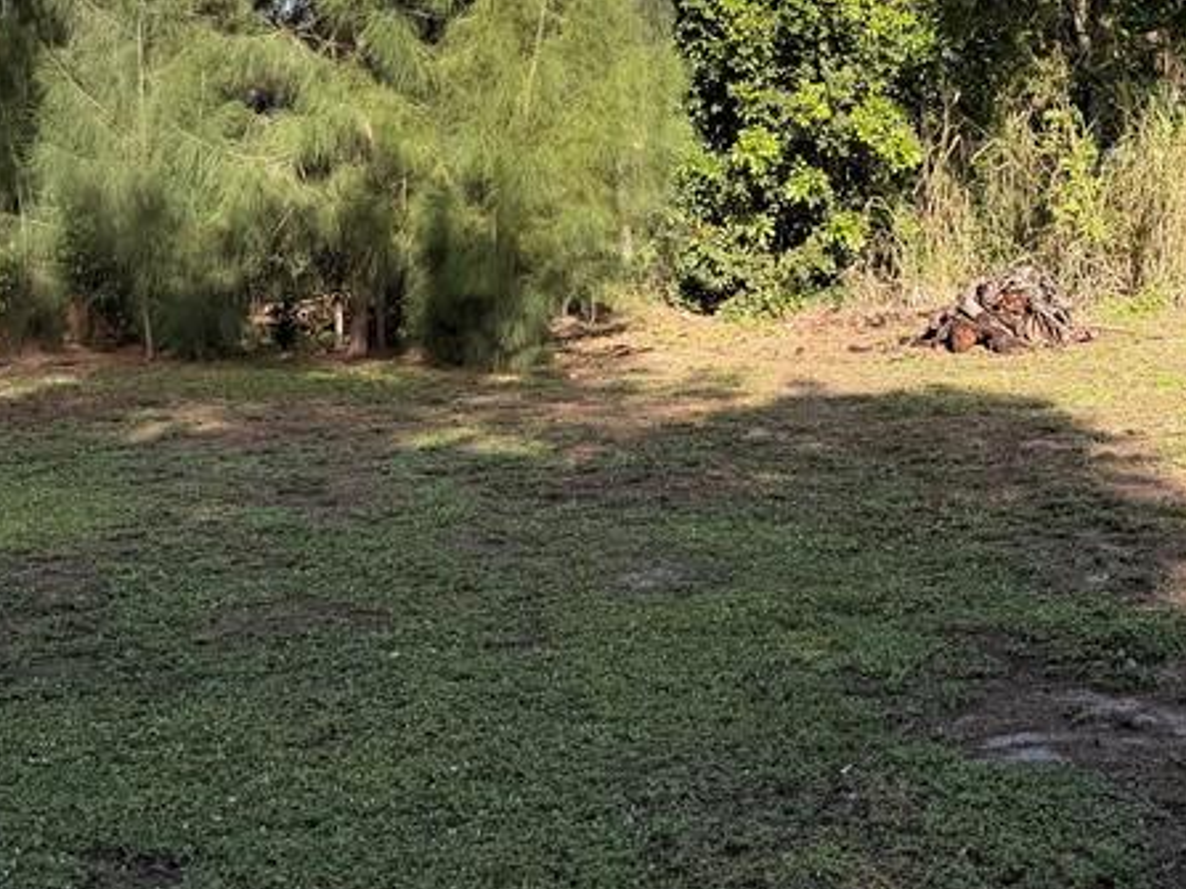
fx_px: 1884
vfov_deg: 26.2
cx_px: 817
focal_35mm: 55
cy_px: 210
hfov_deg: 34.5
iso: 100
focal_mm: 6.76
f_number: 1.78
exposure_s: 1/1901
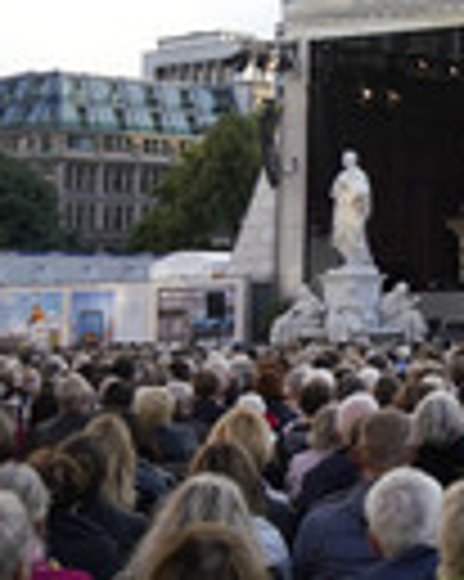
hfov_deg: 11.1
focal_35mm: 125
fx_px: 2148
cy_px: 9
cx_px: 953
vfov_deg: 15.2
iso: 640
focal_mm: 38
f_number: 5.6
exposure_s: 1/640
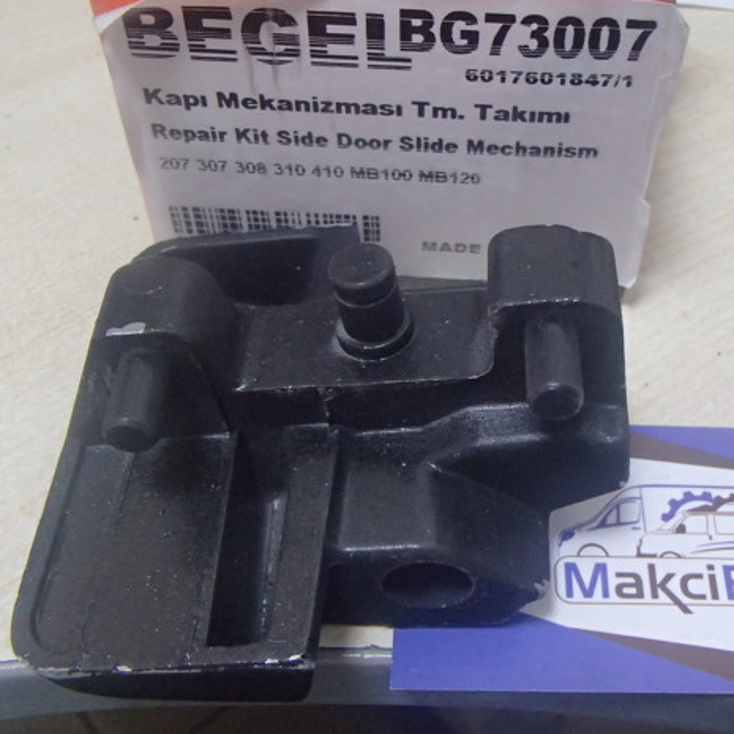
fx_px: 1080
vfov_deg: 37.5
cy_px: 358
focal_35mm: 45
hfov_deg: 37.3
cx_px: 462
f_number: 4.7
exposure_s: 1/40
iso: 800
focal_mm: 6.64
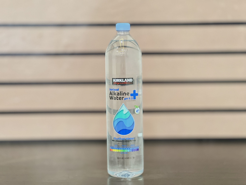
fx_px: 547
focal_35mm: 77
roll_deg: +1.1
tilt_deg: -4.6
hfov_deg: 25.3
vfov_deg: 19.1
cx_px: 123
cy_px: 92
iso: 400
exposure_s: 1/14
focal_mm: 9
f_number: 2.8
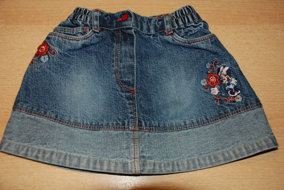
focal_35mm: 39
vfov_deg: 34.3
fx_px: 308
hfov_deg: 49.5
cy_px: 95
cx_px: 142
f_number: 4
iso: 200
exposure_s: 1/60
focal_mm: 26
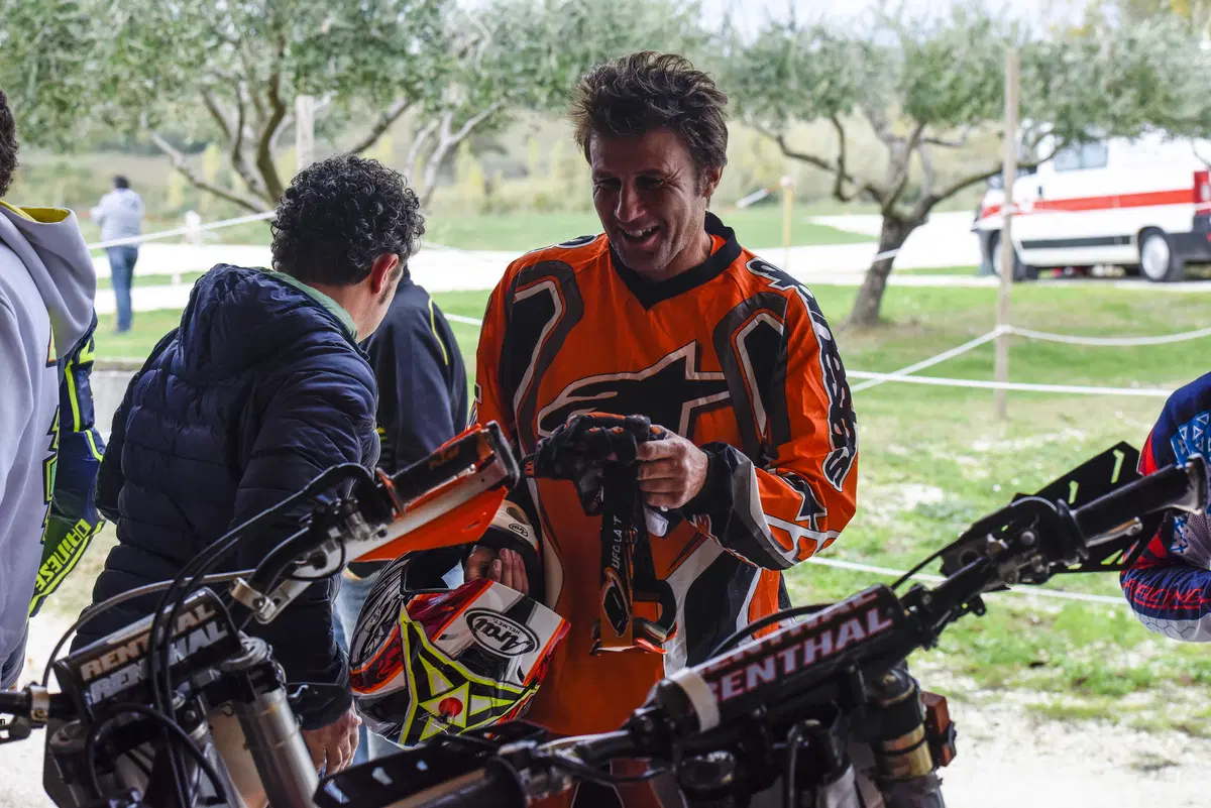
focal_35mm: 70
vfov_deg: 19.5
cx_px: 606
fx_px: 2355
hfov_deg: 28.8
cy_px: 404
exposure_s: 1/500
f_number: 5.6
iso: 800
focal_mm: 70
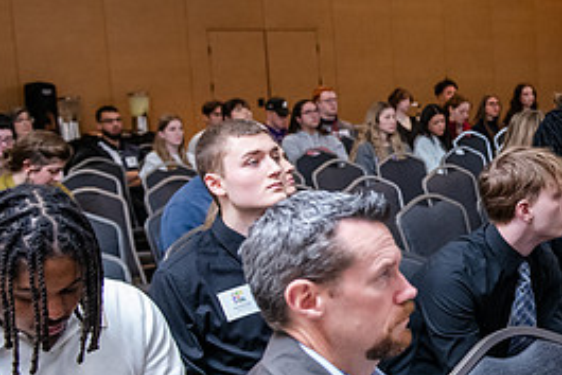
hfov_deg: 27.0
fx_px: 1093
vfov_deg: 19.5
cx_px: 583
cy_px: 207
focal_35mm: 70
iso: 2000
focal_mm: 32
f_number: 3.5
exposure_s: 1/200
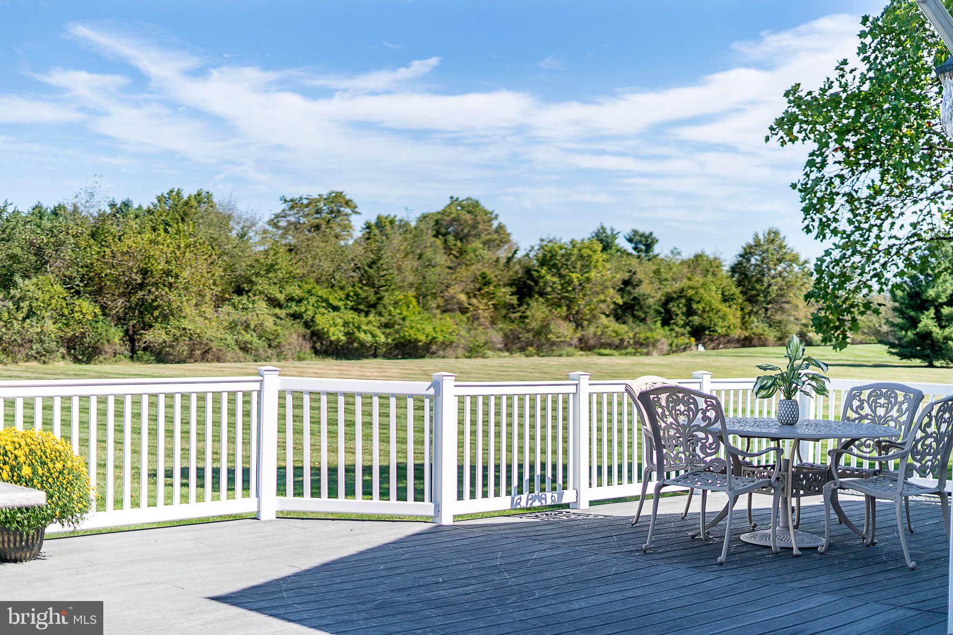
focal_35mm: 50
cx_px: 476
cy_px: 318
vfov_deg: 27.0
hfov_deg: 39.6
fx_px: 1323
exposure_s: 1/8000
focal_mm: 50
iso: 100
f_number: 1.8
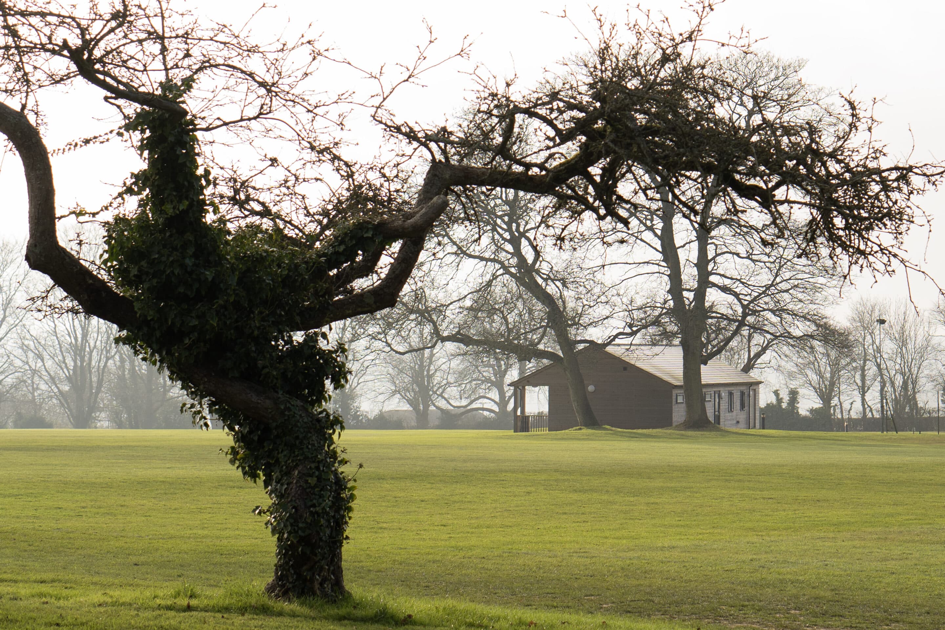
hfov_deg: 27.0
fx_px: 1969
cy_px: 315
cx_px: 472
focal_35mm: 75
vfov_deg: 18.2
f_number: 4.5
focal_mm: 50
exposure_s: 1/800
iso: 250
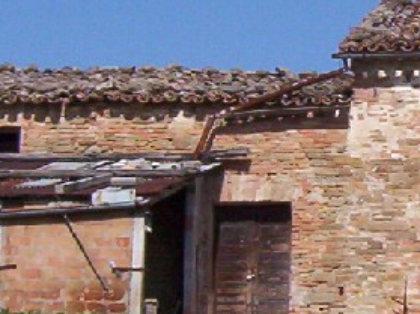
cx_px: 464
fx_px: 1856
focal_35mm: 153
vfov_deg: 9.7
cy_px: 111
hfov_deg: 12.7
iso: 100
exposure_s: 1/1395
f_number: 5.24
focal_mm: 5.54
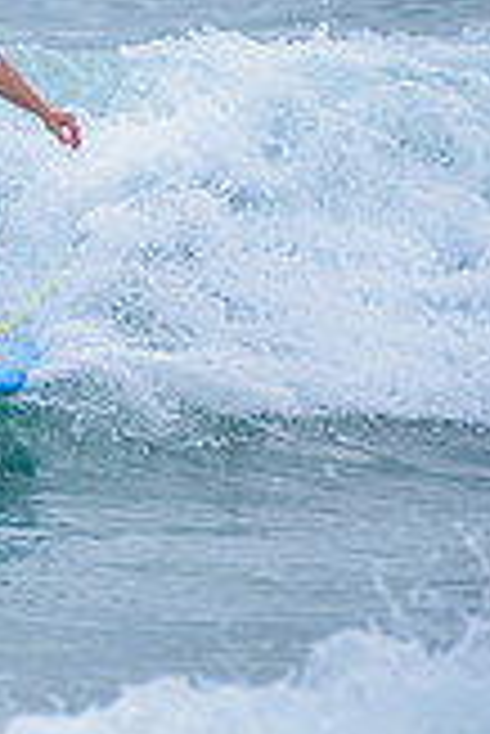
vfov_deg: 0.9
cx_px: -504
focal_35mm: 2184
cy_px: 185
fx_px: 44492
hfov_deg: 0.6
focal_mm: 500
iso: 800
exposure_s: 1/2000
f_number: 6.3
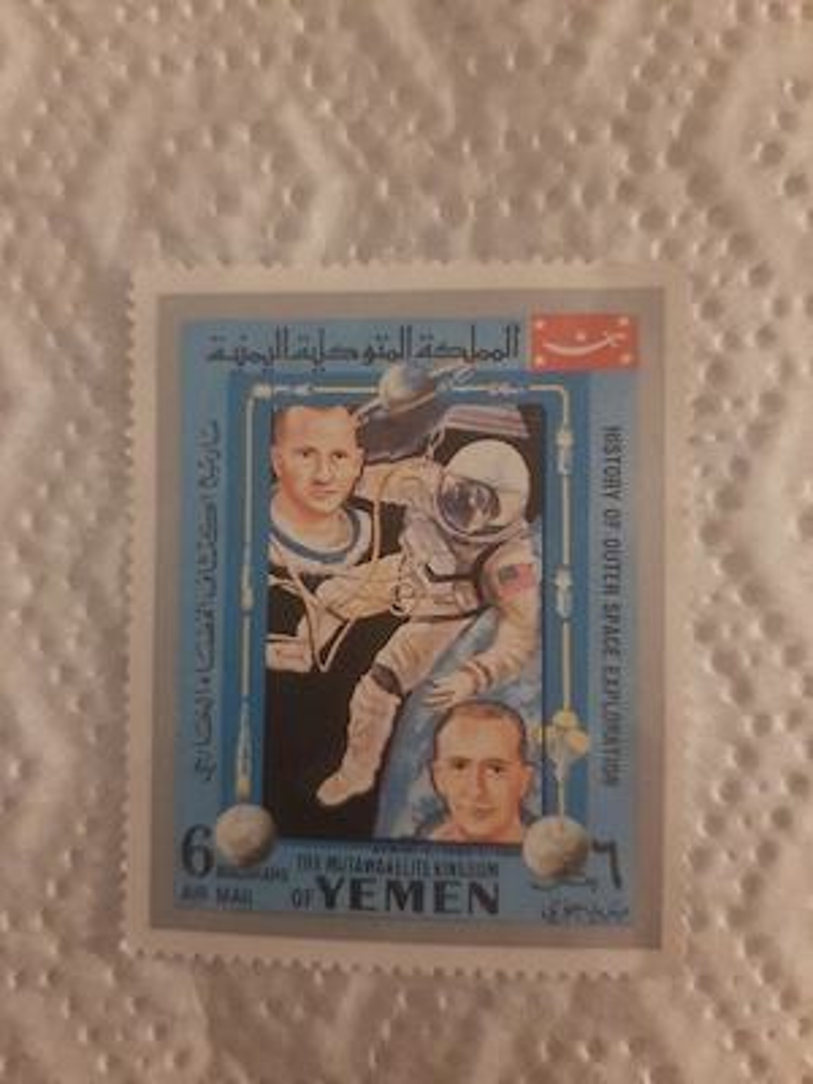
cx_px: 406
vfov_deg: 67.3
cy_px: 542
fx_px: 814
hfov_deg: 53.1
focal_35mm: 26
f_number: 1.7
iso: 1000
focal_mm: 3.93
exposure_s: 1/17
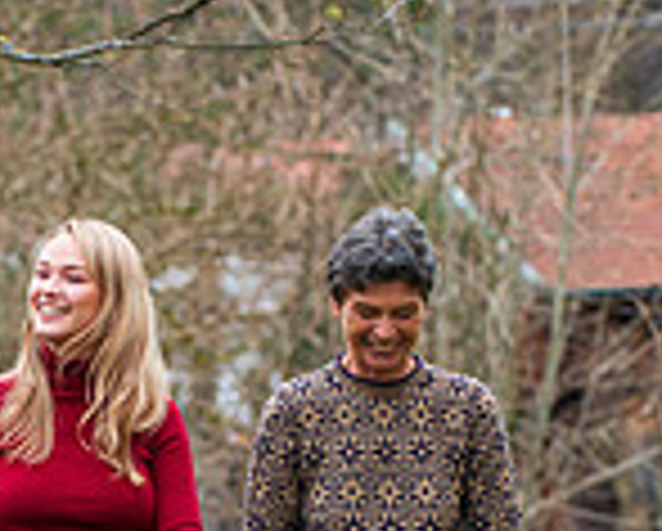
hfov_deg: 4.2
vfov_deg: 3.3
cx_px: 171
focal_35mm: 463
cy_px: 682
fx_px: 9083
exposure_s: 1/320
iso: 800
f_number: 5
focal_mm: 125
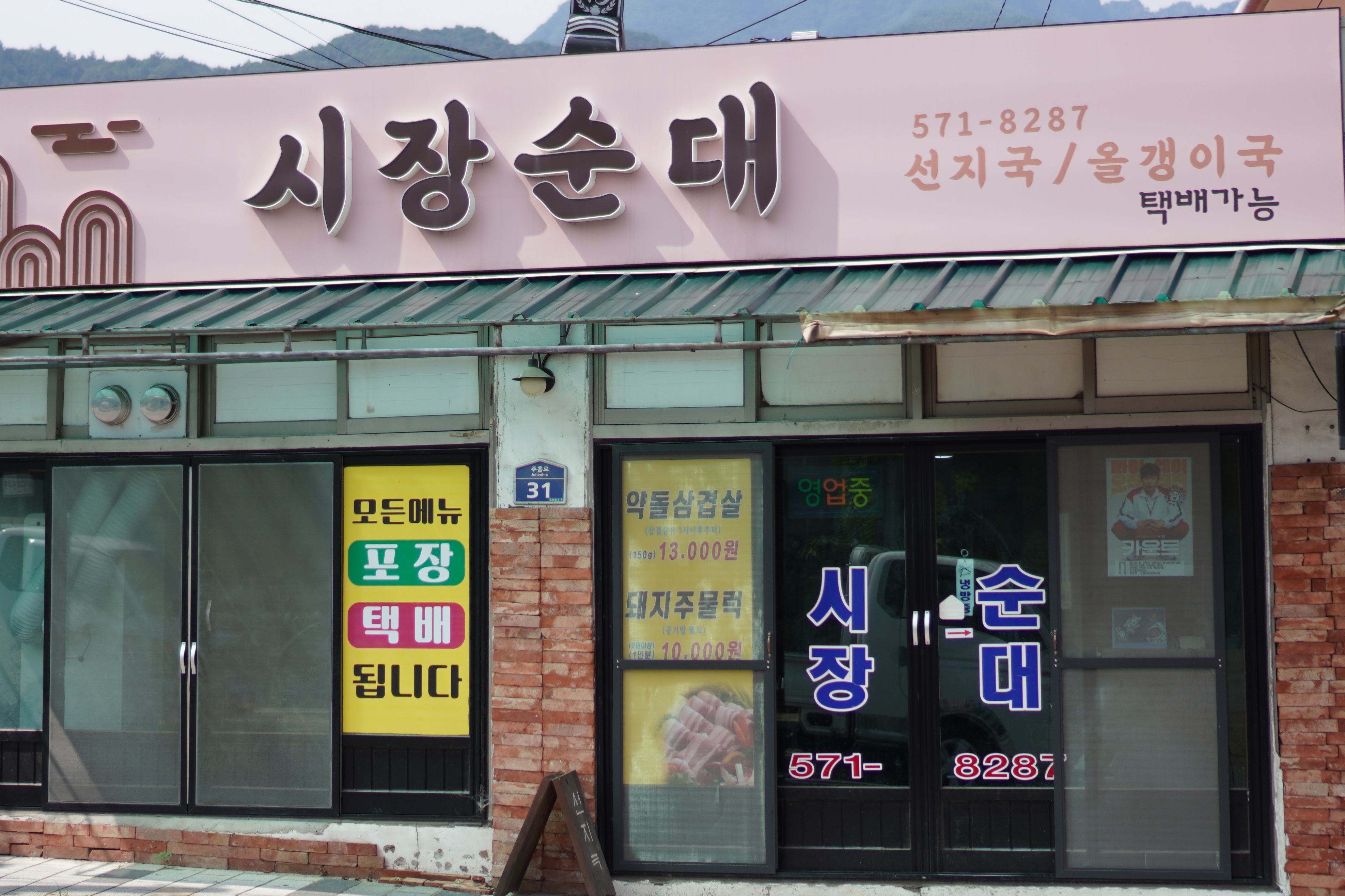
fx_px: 2980
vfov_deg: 17.1
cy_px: 324
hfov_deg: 25.4
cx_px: 538
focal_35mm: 80
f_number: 1.8
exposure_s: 1/4000
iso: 100
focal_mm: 35
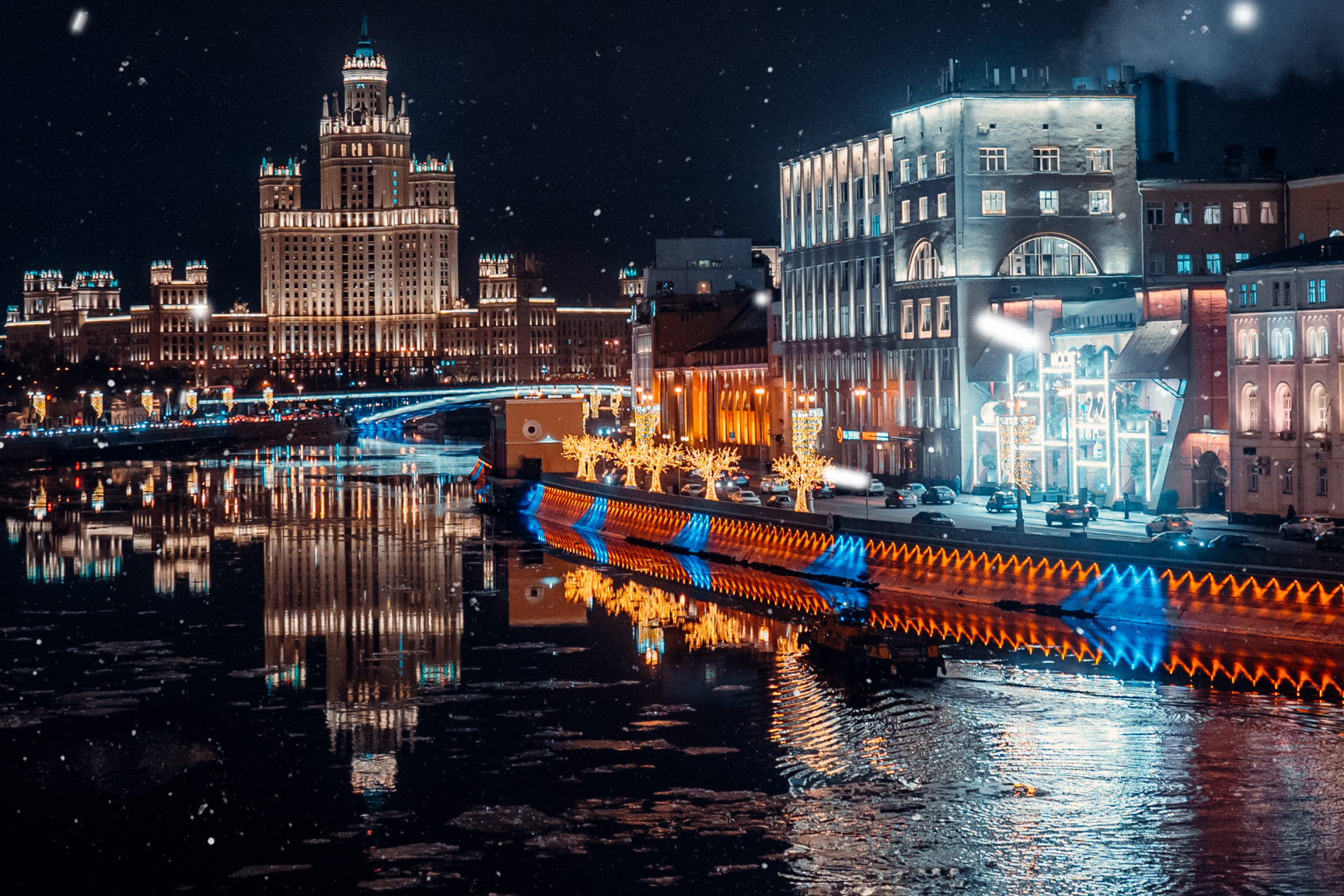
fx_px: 2875
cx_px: 712
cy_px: 252
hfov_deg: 26.3
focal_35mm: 77
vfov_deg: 17.6
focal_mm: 35
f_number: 3.2
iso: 1250
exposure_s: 1/60
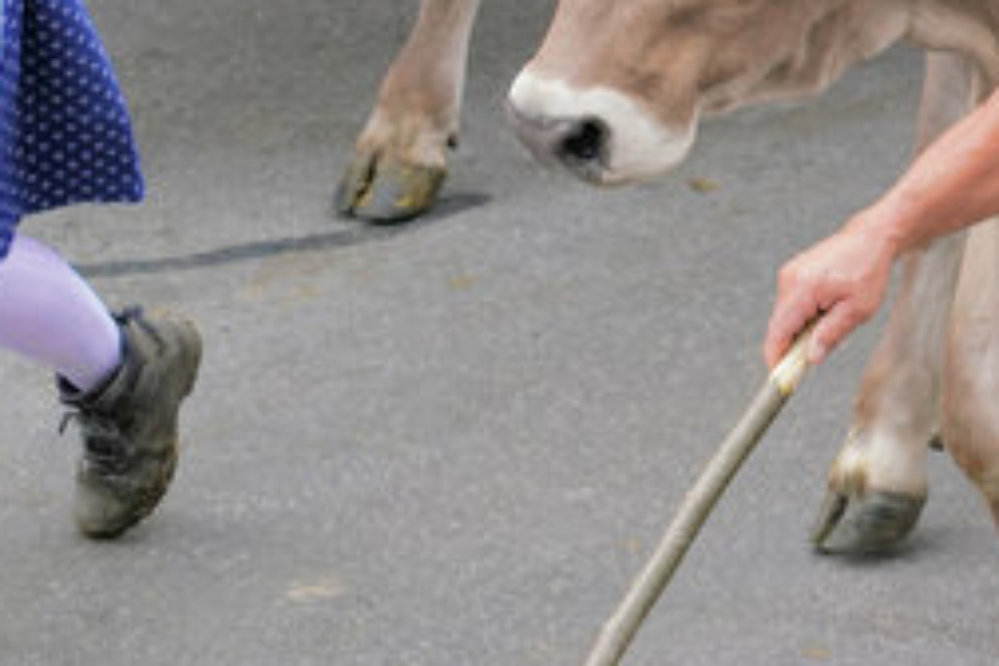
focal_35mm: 303
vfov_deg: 4.5
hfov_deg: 6.8
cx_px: 1094
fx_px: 8408
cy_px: -32
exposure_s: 1/640
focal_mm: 85
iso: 800
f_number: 5.6
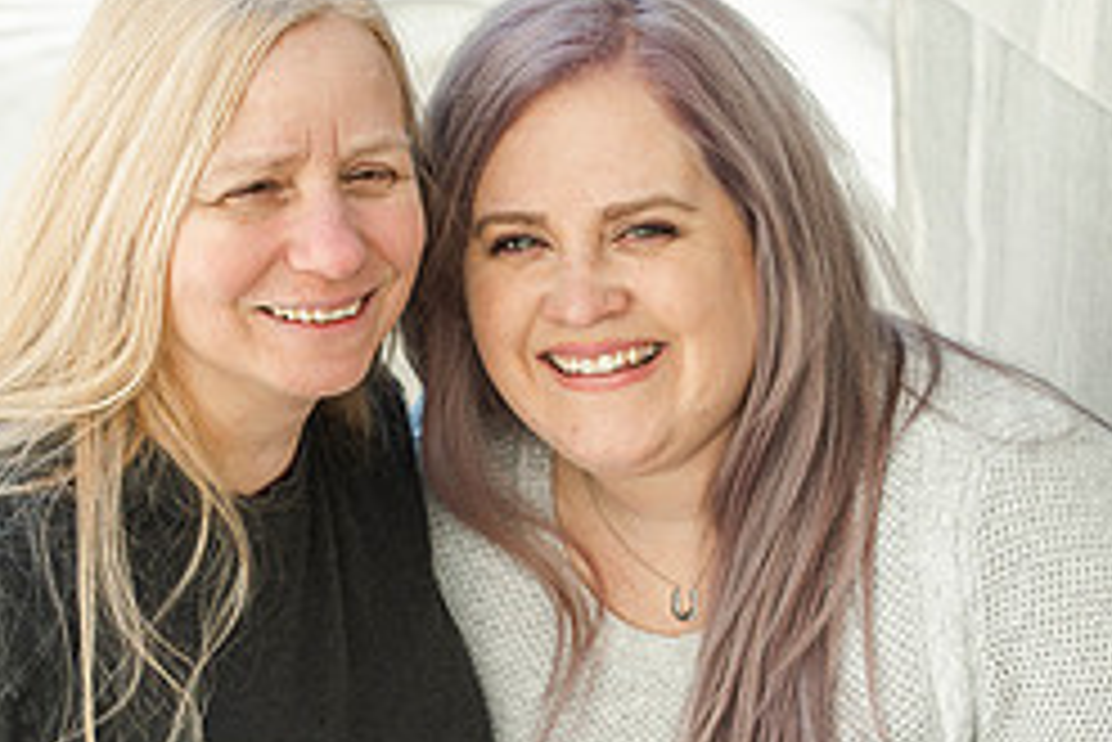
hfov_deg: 9.7
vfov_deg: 6.5
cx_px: 473
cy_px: 411
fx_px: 6521
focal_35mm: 211
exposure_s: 1/1250
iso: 400
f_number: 4
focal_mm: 90
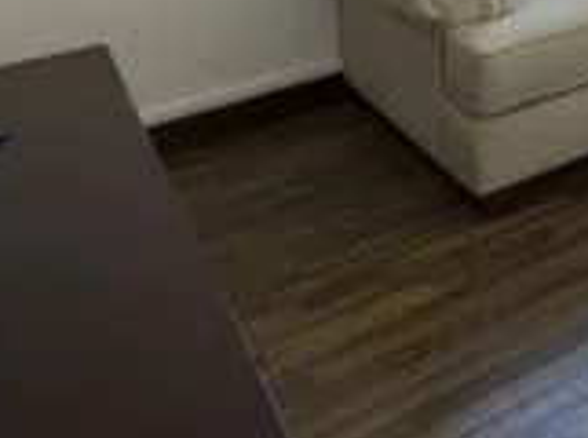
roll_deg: +0.2
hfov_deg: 25.5
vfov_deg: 19.4
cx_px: 833
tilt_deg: -3.9
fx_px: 1034
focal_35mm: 61
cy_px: -297
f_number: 2.2
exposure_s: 1/250
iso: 40
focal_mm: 2.22
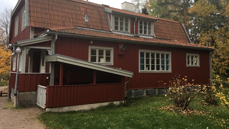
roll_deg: -1.4
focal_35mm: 32
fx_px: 194
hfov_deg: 61.0
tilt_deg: +4.5
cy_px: 51
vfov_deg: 36.5
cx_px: 114
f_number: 2.2
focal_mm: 4.15
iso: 25
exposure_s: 1/124
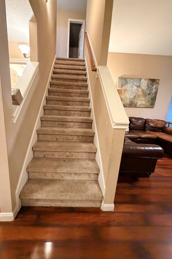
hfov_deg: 76.8
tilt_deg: -11.8
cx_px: 73
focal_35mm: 15
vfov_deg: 100.4
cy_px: 128
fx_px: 108
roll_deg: -2.2
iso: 1000
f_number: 2.2
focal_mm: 2.22
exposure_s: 1/60
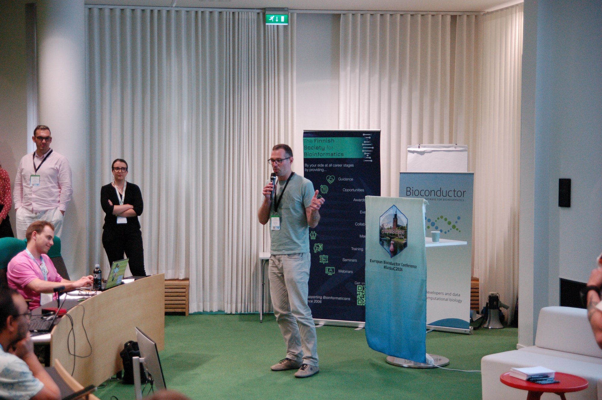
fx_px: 1002
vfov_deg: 22.6
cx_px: 301
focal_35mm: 60
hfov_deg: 33.4
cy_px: 200
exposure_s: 1/125
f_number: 3.2
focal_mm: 40
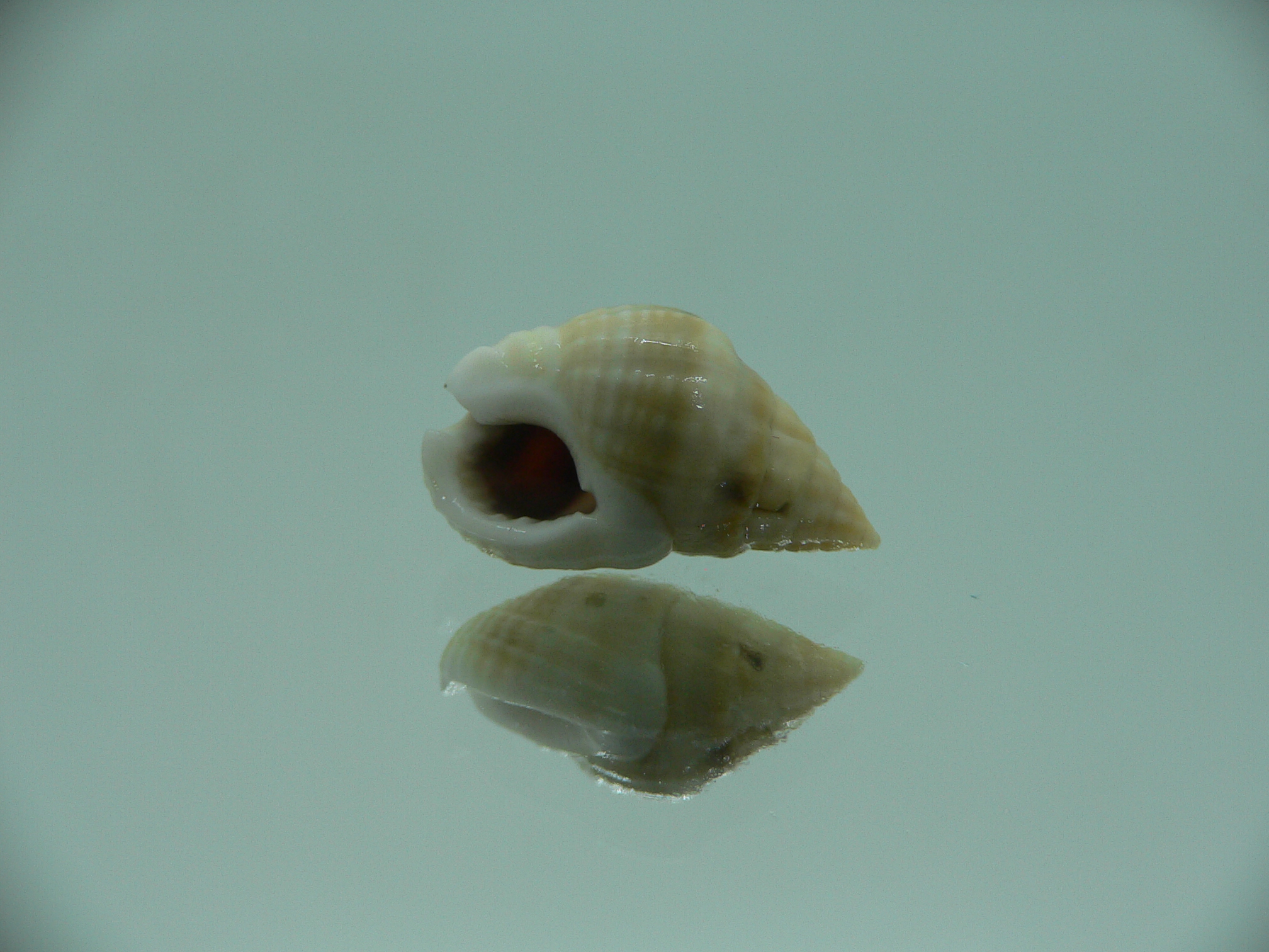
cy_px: 476
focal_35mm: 35
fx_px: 1283
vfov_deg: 40.7
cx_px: 634
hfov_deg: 52.6
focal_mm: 4.6
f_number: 2.8
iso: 80
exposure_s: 1/80
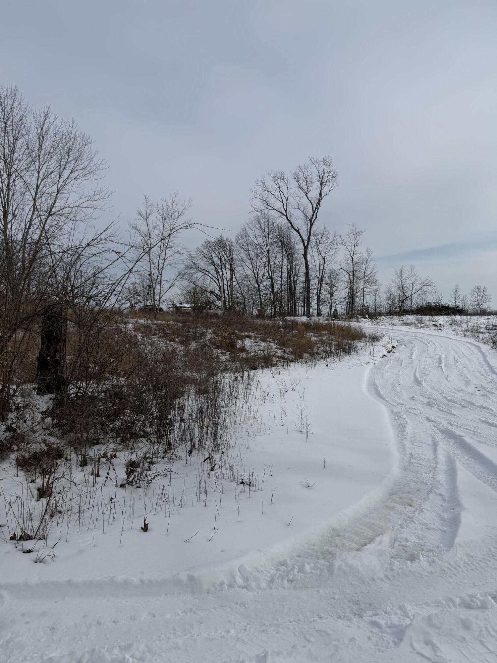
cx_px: 248
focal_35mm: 24
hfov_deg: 56.8
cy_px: 332
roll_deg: -1.0
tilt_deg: -0.6
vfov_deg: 71.6
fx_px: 459
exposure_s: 1/14286
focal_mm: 6.76
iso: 80
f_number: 1.78
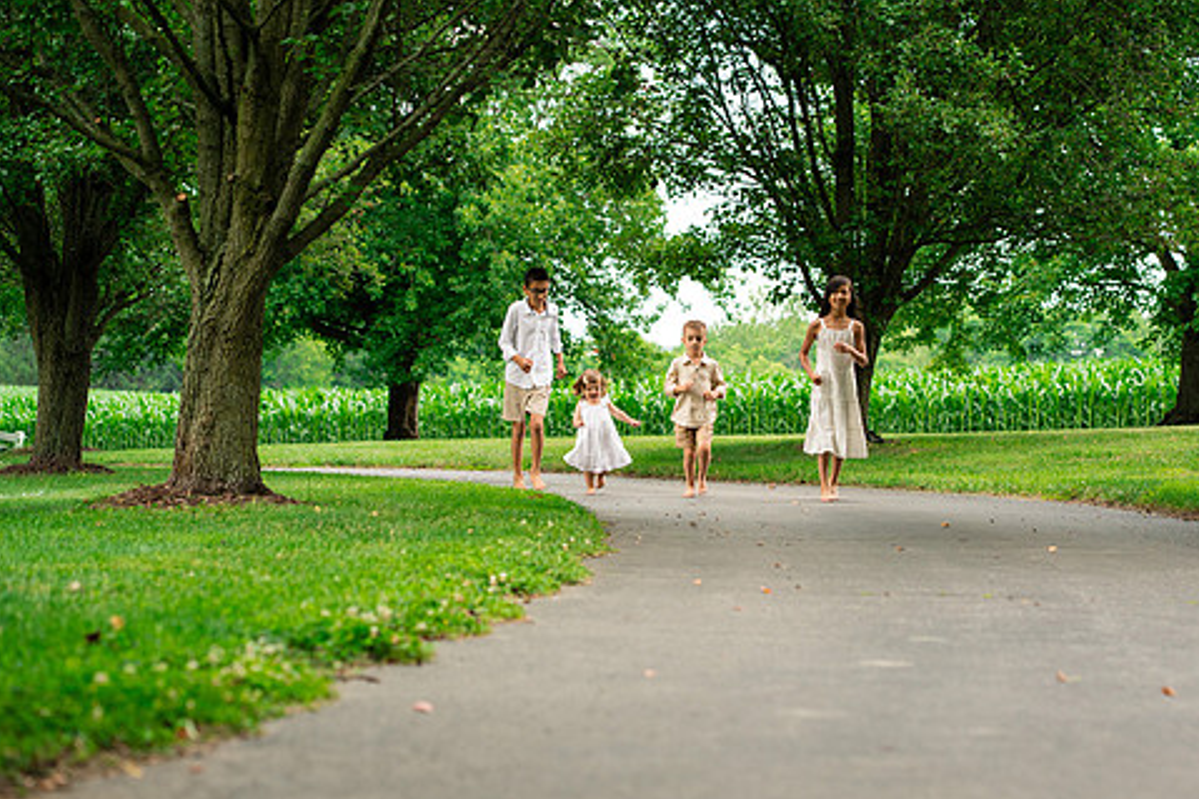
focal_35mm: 103
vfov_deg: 13.3
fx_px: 3429
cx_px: 706
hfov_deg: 19.8
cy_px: 410
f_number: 3.5
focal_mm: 85
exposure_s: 1/500
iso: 500
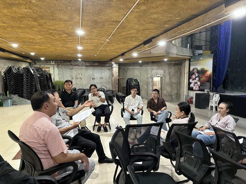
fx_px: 171
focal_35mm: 24
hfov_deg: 71.6
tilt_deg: -6.2
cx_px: 123
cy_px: 92
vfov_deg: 56.8
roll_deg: +0.4
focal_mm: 6.86
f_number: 1.78
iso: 400
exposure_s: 1/50
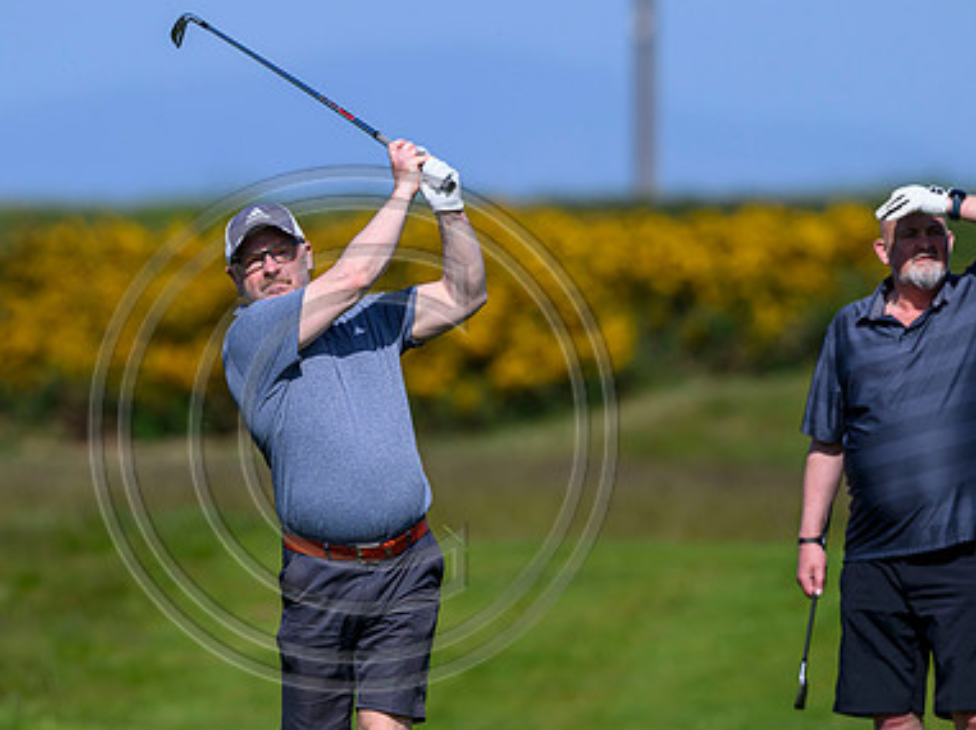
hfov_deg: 3.0
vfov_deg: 2.3
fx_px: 18507
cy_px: 426
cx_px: 443
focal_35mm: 657
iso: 500
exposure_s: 1/5000
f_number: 4.5
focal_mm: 400
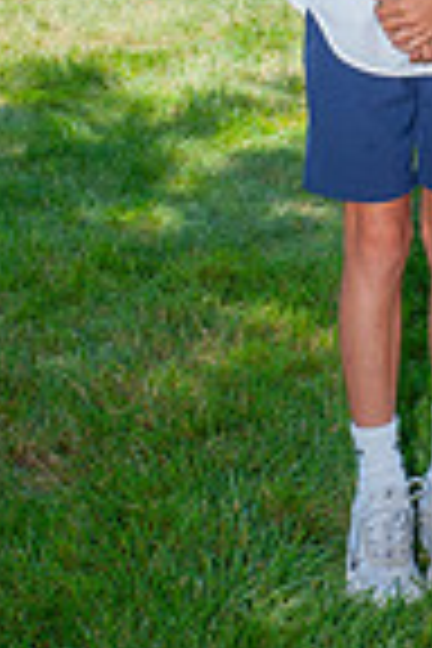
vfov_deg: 14.6
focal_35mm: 131
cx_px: 650
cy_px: -315
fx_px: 2358
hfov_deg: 10.1
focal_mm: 42
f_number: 16
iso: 500
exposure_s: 1/160
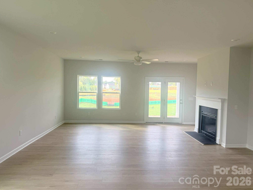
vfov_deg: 56.8
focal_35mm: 24
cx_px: 126
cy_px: 95
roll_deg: -1.5
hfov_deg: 71.6
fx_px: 175
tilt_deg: -2.9
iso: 100
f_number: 1.78
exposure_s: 1/360
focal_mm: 6.76
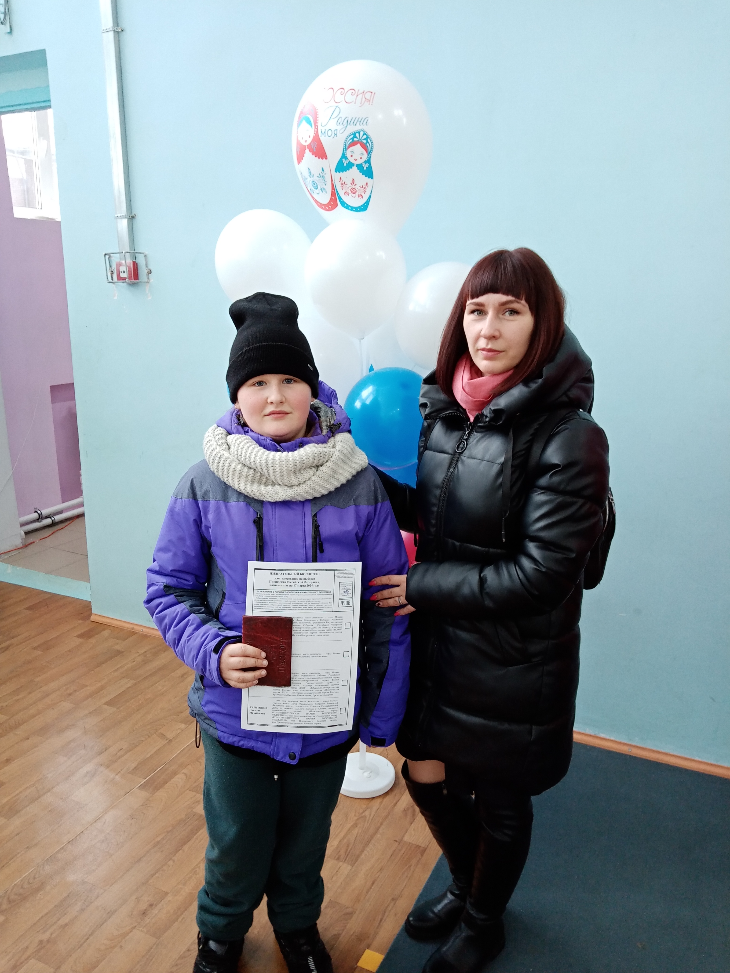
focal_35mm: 26
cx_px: 365
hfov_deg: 53.1
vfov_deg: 67.3
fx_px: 731
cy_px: 486
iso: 119
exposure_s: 1/33.3
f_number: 1.8
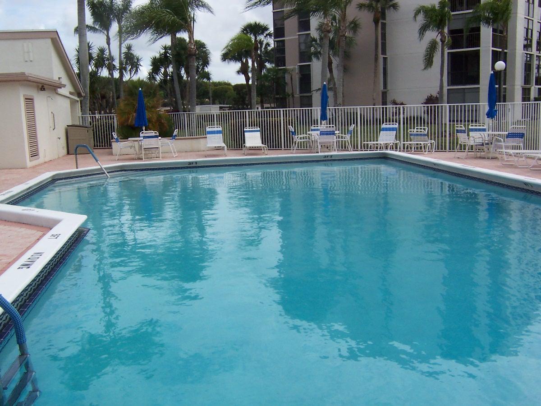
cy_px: 203
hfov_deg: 51.4
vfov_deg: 39.7
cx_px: 270
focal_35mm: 36
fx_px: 563
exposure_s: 1/500
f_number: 5.6
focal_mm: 5.6
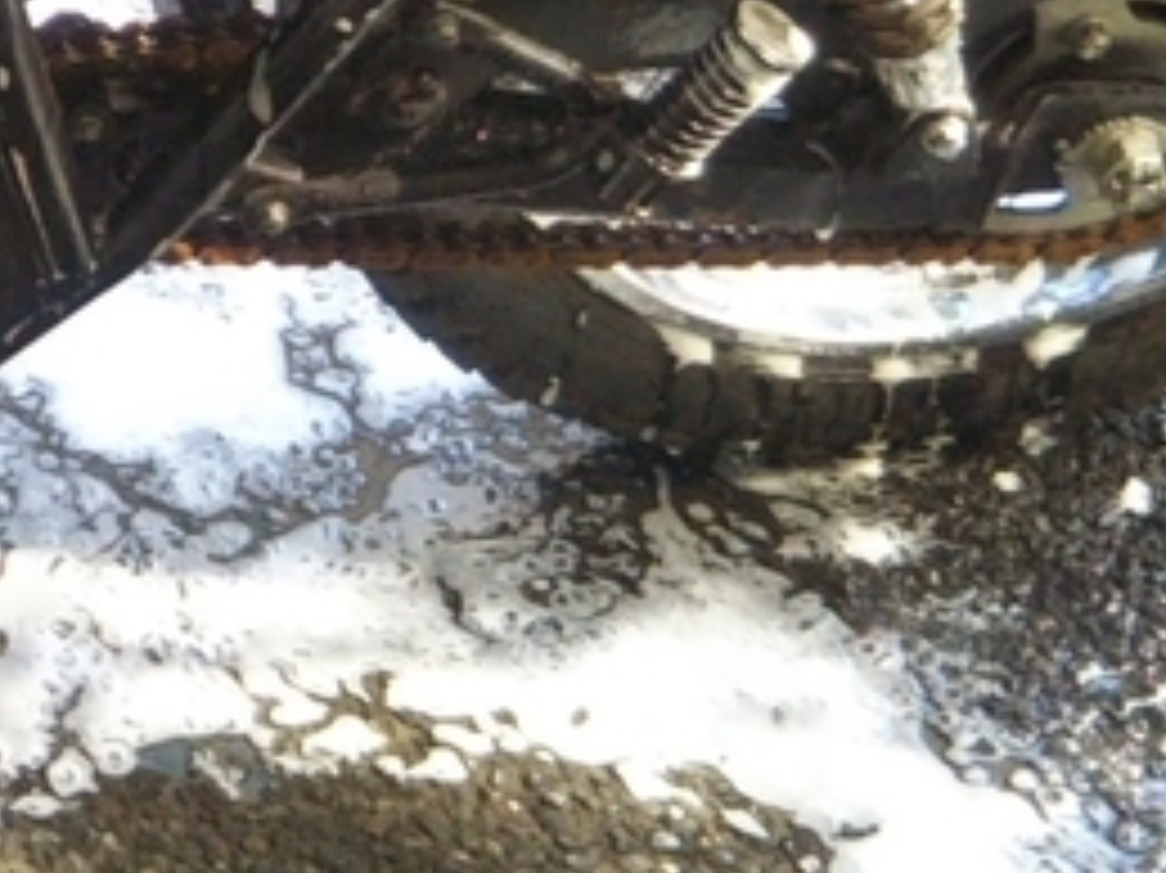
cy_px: -428
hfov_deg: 13.5
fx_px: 4680
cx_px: -500
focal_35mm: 139
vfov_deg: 10.3
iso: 85
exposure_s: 1/93
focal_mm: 4
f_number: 2.2
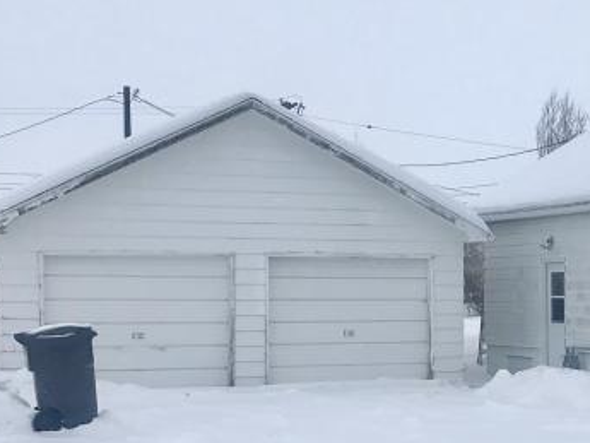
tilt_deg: -1.3
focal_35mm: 83
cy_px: 325
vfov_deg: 17.7
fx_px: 1415
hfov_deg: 23.1
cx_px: 496
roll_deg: -0.8
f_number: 1.8
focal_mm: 3.99
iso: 20
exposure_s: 1/2660
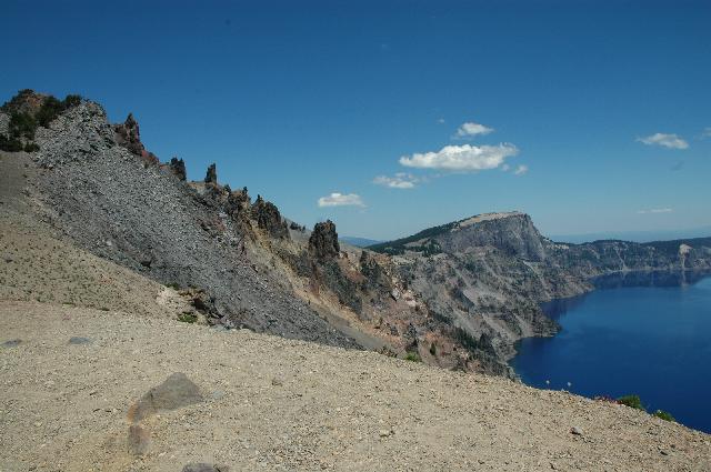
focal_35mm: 27
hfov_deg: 67.4
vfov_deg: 47.8
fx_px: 533
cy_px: 236
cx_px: 356
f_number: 10
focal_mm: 18
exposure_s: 1/400
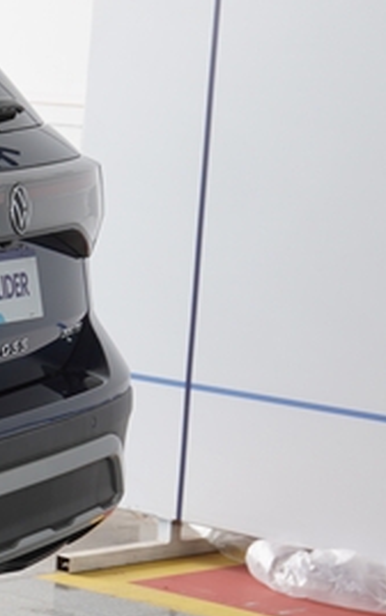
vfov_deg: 12.0
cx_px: -738
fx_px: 2939
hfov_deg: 6.8
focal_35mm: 175
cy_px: 270
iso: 100
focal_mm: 30
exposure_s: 1/60
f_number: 4
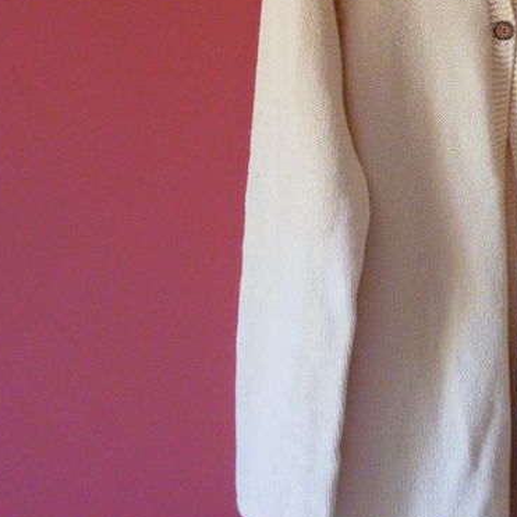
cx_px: 587
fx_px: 1166
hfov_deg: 23.3
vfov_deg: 24.5
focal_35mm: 69
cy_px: 78
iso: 400
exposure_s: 1/30
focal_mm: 5.2
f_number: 2.8
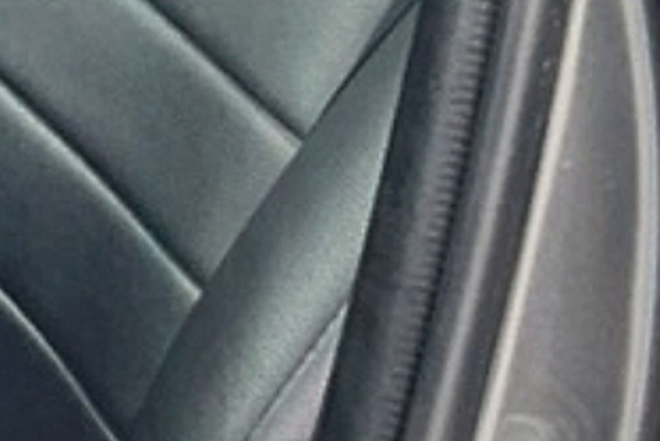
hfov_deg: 11.1
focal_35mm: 161
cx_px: -828
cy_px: -422
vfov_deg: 8.2
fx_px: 2953
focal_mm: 3
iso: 25
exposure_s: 1/120
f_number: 1.8
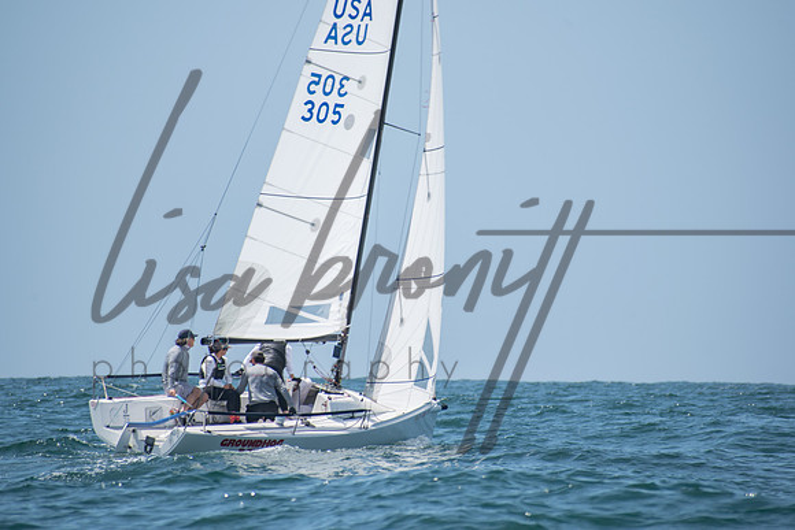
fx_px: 10118
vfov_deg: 3.0
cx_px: 398
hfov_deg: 4.5
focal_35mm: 458
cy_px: 265
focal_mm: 300
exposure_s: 1/320
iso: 100
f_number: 8
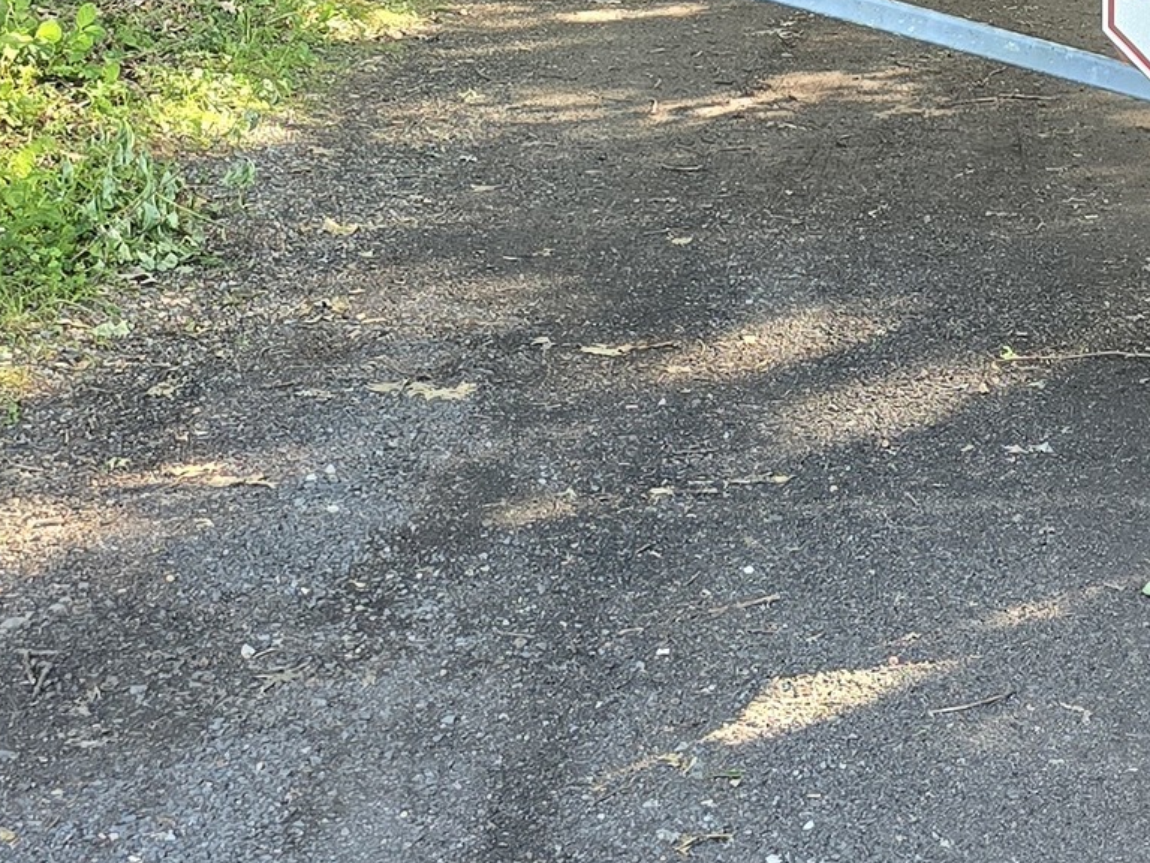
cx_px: 1104
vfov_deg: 14.8
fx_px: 3056
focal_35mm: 92
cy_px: -472
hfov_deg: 20.7
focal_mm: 6.3
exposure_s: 1/180
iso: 200
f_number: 1.7
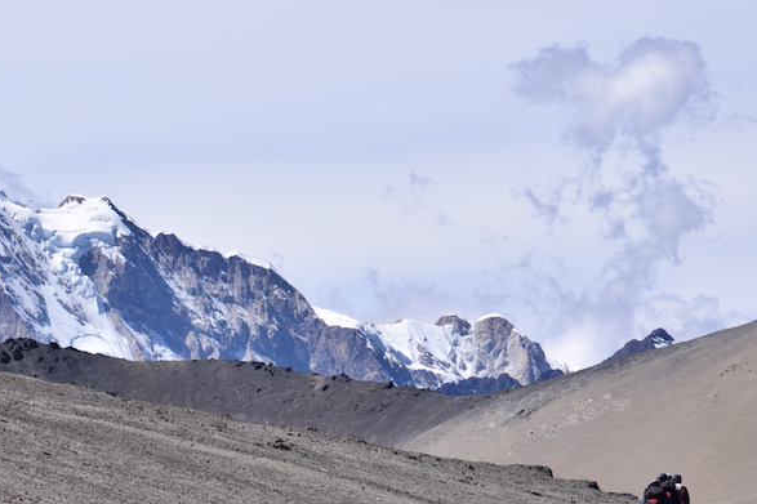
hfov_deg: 7.2
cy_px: 398
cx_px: 335
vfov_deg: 4.8
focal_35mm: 288
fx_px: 6054
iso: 160
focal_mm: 110
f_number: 7.1
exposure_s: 1/1000
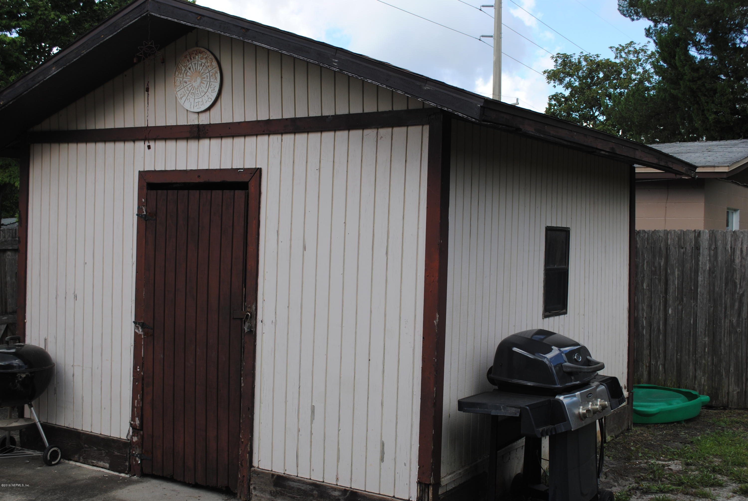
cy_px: 250
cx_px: 374
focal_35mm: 42
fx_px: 874
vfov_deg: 32.0
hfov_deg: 46.3
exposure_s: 1/160
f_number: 6.3
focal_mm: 28
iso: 100
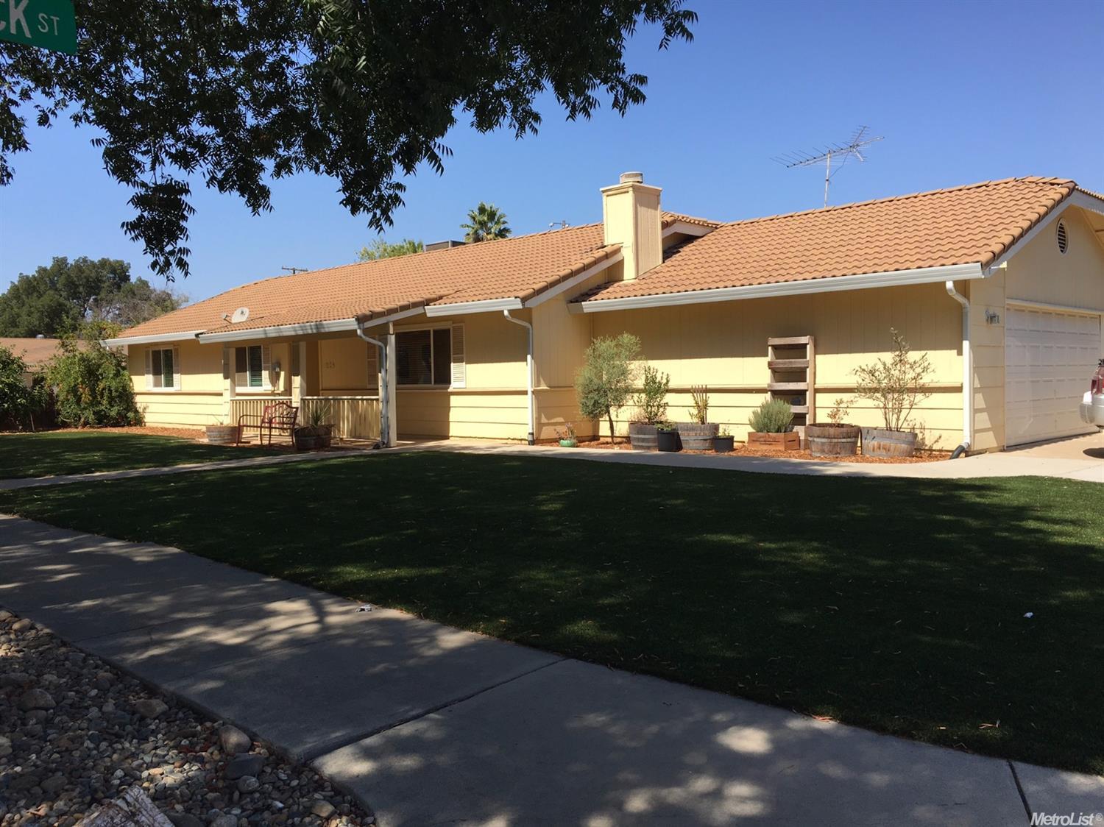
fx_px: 925
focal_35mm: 29
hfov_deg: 61.7
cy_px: 414
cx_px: 552
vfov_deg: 48.2
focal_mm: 4.15
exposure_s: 1/1202
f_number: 2.2
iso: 25
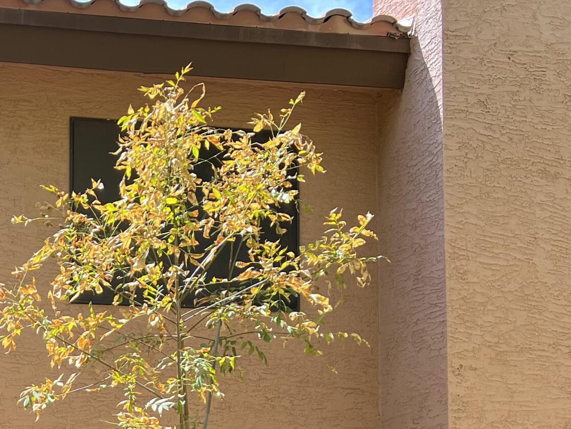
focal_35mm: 70
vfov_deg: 19.6
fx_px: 1155
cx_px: 10
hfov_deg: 26.4
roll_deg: -1.2
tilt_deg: +4.7
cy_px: 535
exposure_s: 1/539
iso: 50
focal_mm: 5.7
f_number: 1.5
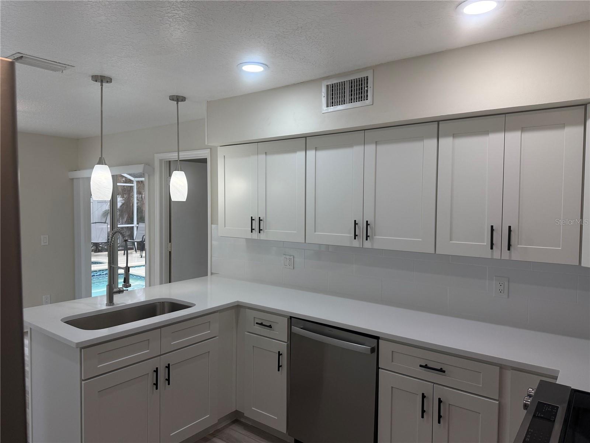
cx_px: 295
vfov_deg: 56.8
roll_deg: -0.2
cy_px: 222
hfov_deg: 71.6
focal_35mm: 24
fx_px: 409
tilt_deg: -2.6
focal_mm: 6.76
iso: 100
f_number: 1.78
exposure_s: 1/323
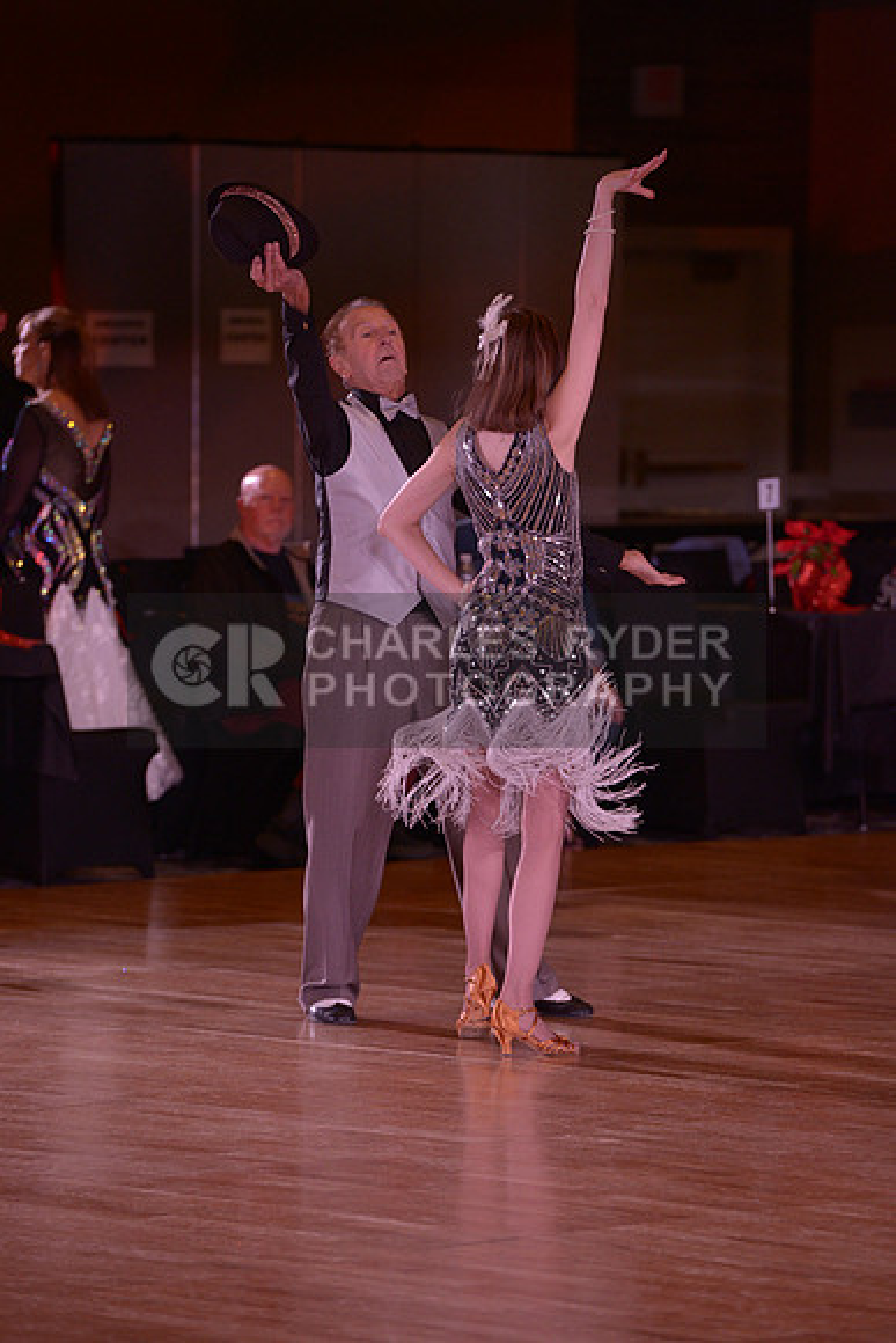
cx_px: 448
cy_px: 672
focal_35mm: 200
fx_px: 7462
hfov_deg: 6.9
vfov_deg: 10.3
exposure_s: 1/200
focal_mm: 200
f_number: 5
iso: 1250
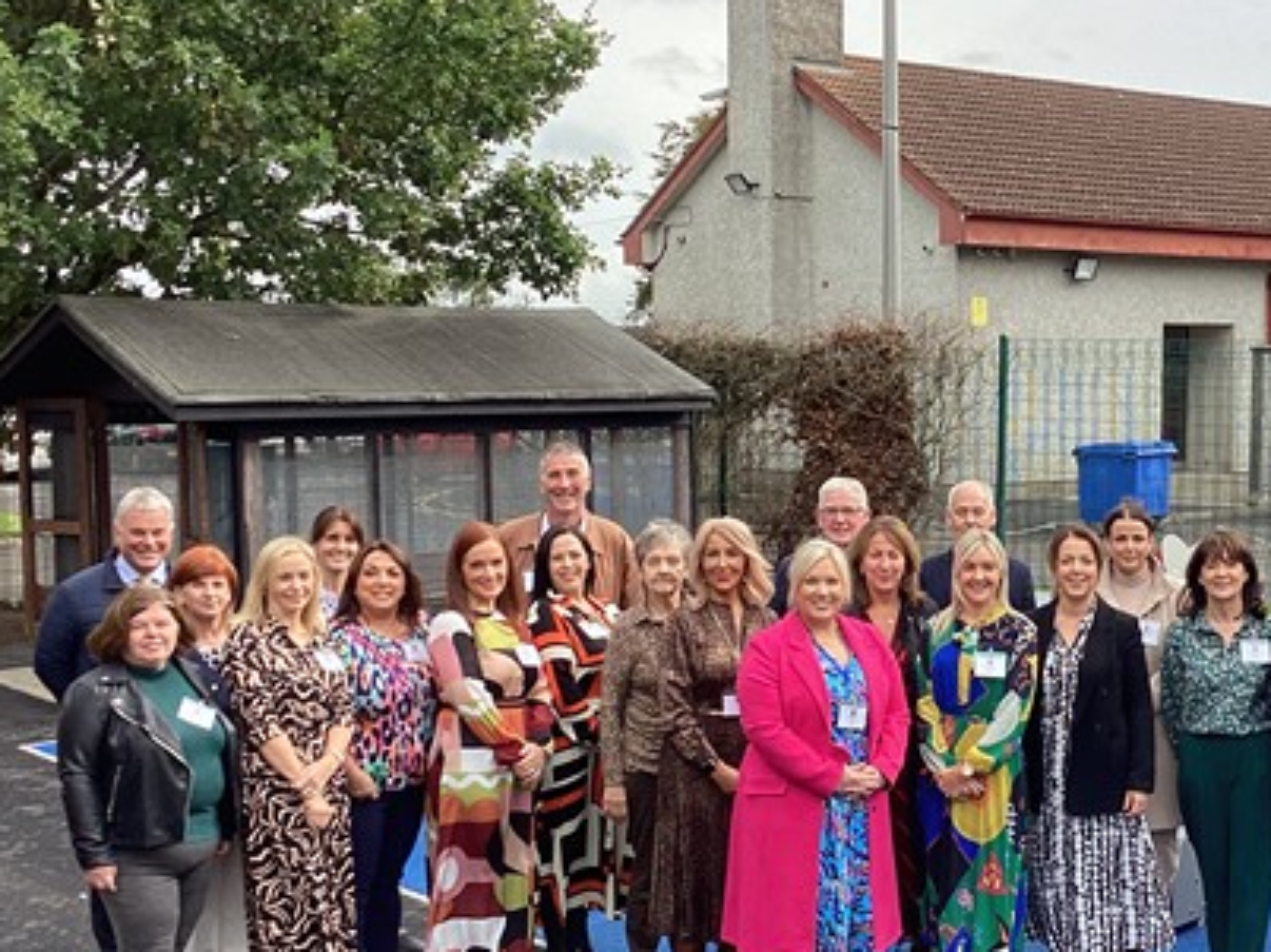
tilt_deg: -8.3
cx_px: 920
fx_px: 1982
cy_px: 542
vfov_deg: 27.0
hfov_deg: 34.9
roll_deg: +0.9
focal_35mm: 54
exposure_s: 1/291
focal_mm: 3.3
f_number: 2.4
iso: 25
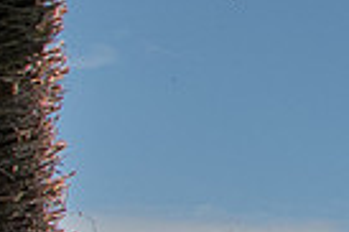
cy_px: 85
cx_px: 1155
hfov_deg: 7.7
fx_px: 2130
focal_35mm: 220
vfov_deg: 6.2
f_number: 8
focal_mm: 20
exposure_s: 1/1100
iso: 800
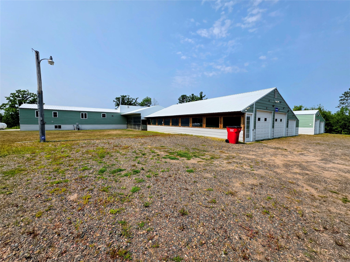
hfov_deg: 106.2
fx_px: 131
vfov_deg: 89.9
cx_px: 175
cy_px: 131
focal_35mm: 13
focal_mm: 2.2
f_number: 1.9
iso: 40
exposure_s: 1/3168
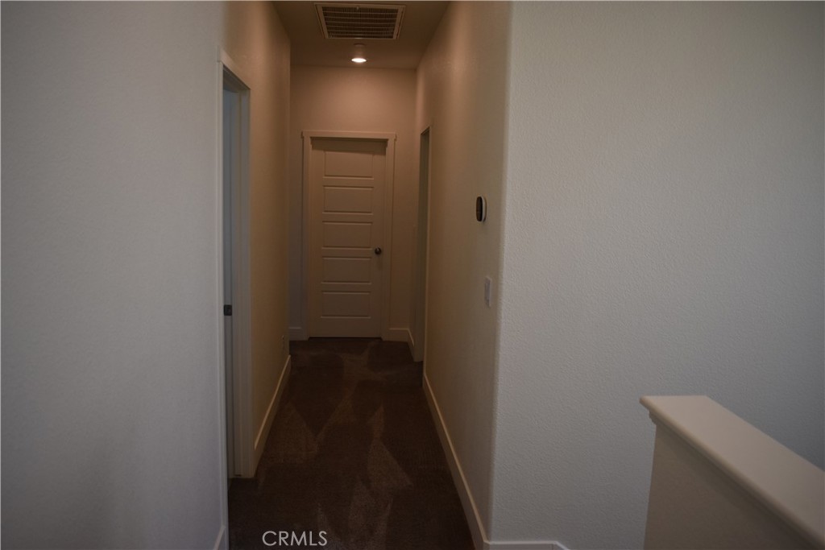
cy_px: 275
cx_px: 412
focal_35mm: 27
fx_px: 619
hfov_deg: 67.4
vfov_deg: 47.9
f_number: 3.5
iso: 450
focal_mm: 18
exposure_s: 1/250
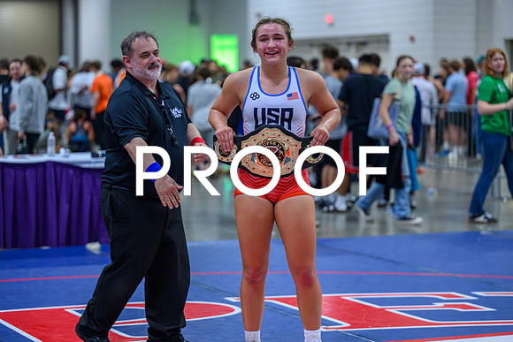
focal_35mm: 111
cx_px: 256
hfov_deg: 18.3
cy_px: 171
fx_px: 1588
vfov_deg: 12.3
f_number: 2.8
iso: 6400
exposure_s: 1/400
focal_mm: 110
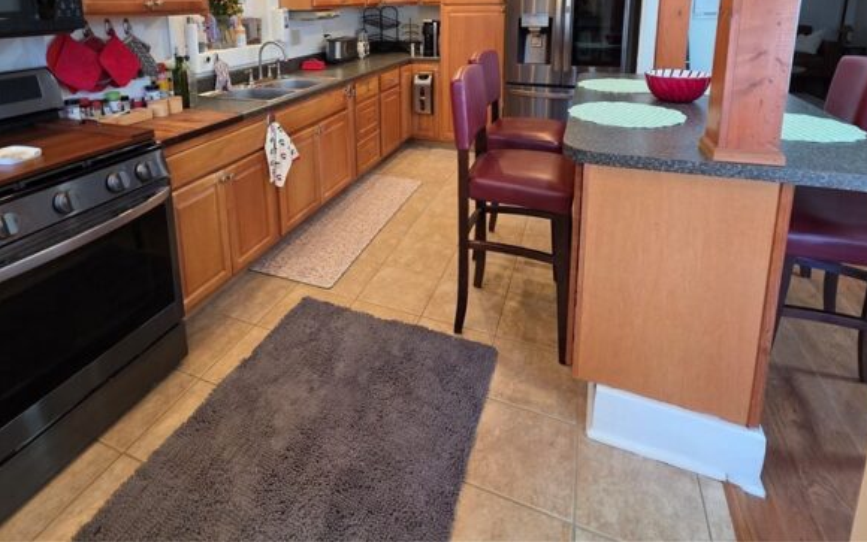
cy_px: 96
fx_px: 449
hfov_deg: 87.6
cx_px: 381
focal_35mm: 19
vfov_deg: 56.9
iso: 250
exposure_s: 1/60
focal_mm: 2.2
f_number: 1.9
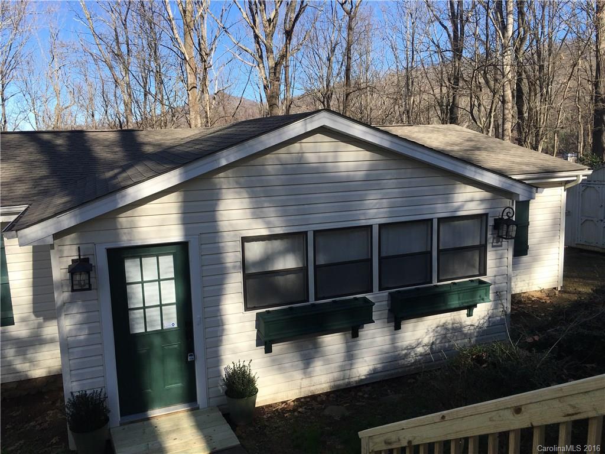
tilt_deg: -8.9
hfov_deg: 61.7
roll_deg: +1.0
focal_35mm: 29
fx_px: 507
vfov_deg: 48.2
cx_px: 302
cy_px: 227
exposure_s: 1/905
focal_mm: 4.15
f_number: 2.2
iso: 25
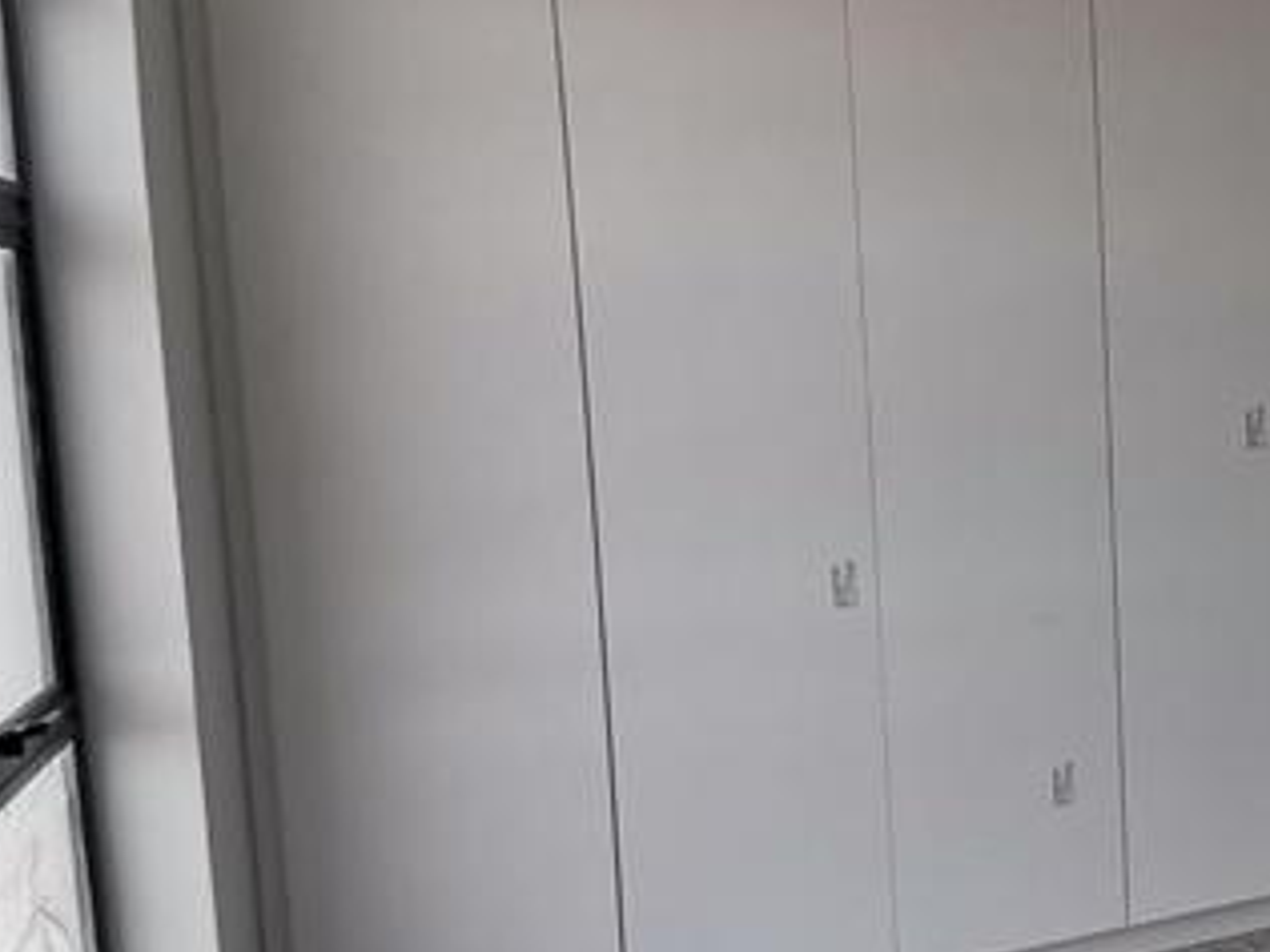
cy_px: 462
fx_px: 1578
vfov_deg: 33.6
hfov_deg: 36.6
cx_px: 1415
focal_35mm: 43
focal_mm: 1.78
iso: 50
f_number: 2.4
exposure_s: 1/185
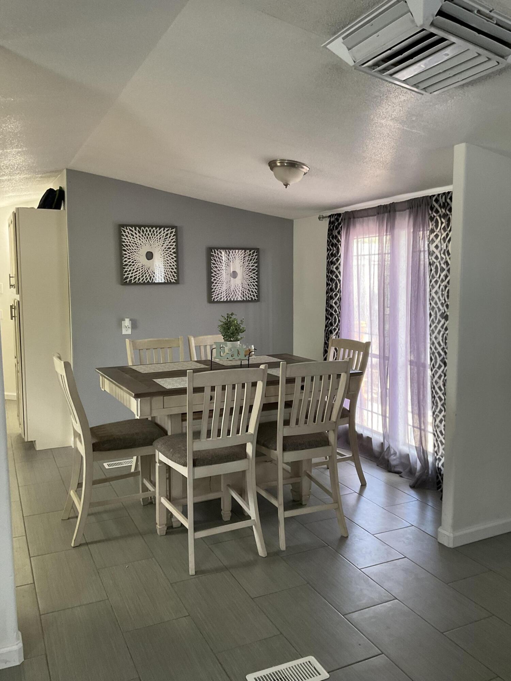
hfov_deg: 48.2
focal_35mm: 29
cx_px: 256
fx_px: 571
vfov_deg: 61.7
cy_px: 340
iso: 80
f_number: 1.8
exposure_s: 1/60
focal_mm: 3
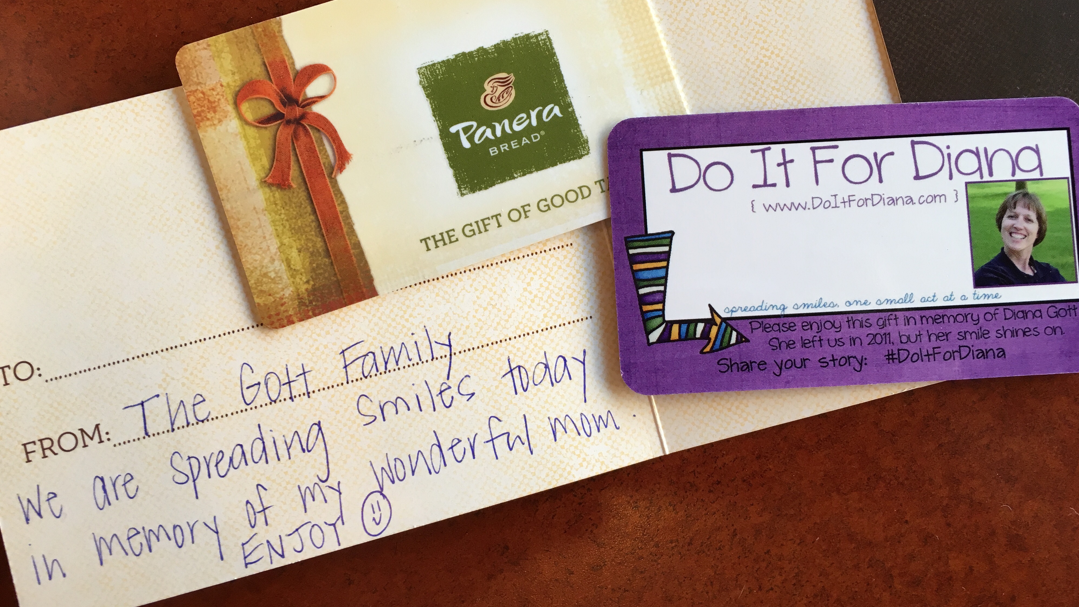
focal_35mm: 32
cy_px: 264
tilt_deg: -87.2
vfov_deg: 36.6
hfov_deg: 61.0
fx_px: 916
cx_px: 537
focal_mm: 4.15
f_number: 2.2
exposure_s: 1/30
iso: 25
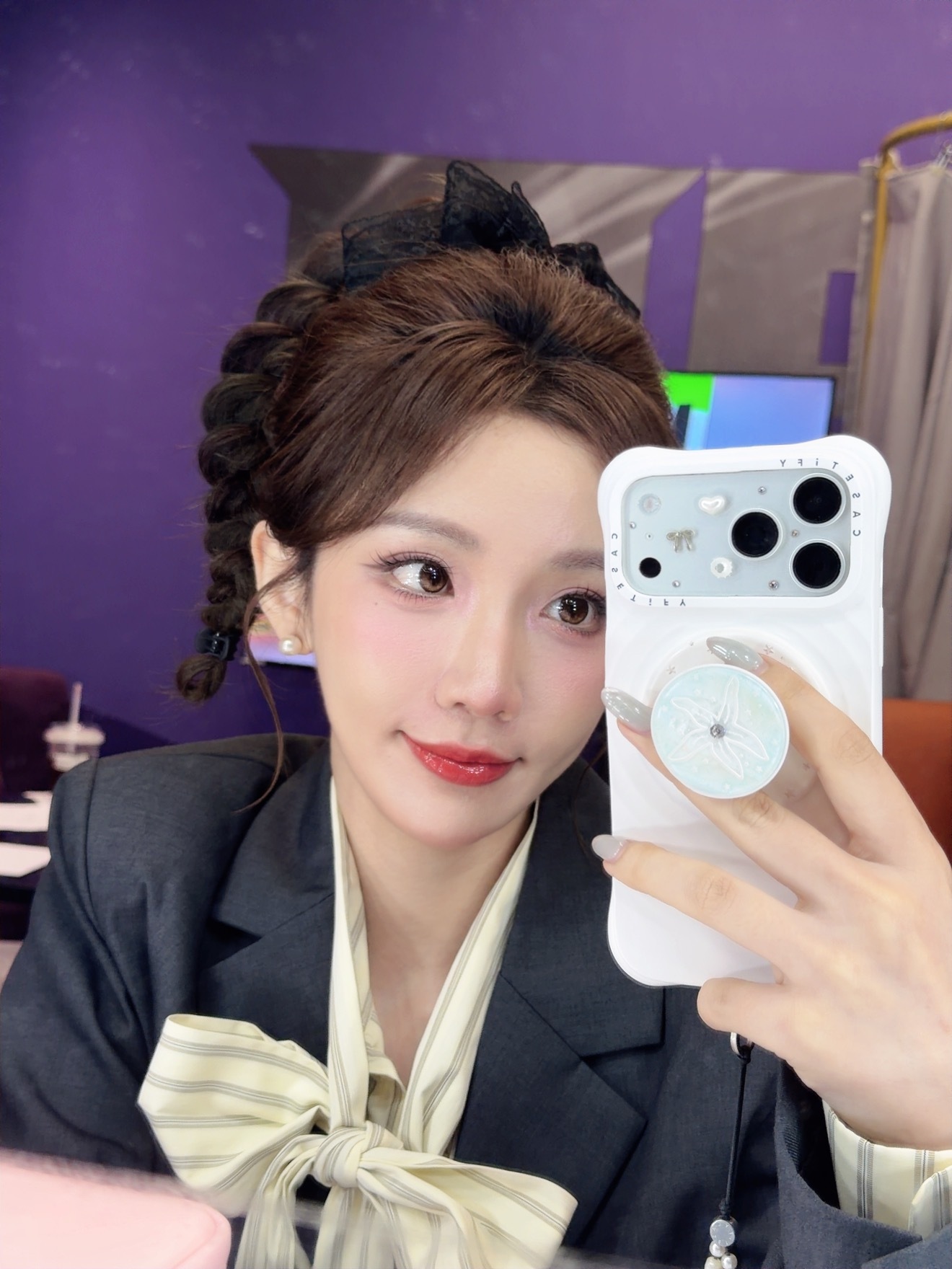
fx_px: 1760
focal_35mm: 48
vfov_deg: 39.7
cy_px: 634
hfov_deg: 30.3
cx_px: 476
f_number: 1.78
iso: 64
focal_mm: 6.76
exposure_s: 1/100
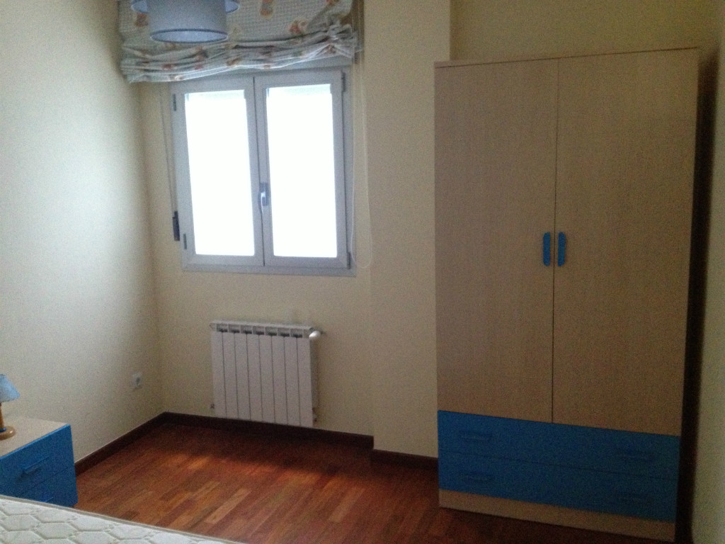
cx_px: 362
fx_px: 733
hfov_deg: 52.6
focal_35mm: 35
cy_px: 272
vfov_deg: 40.7
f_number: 2.4
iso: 800
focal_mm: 4.28
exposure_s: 1/15
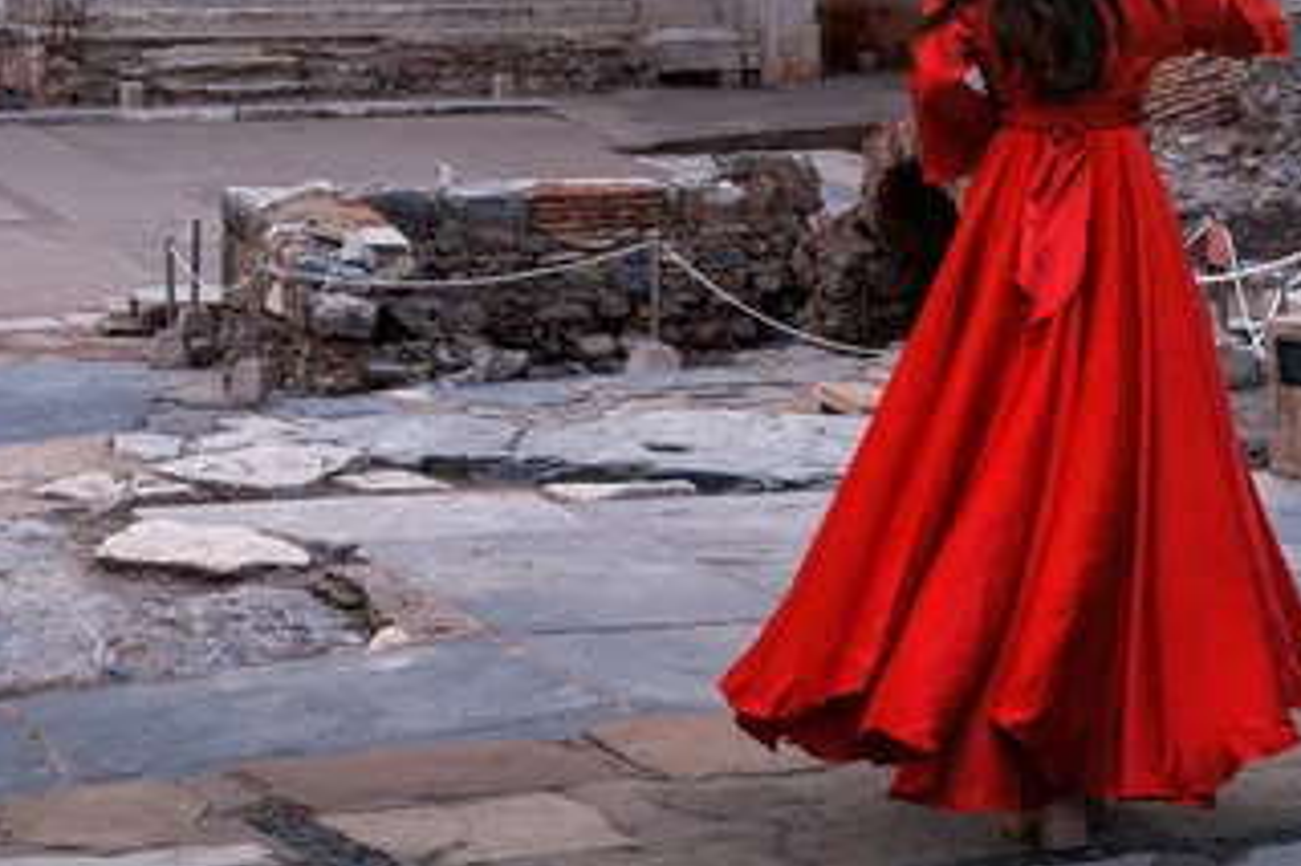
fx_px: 3612
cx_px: 256
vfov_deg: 12.9
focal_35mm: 100
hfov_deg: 20.2
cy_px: -441
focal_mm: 32
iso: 100
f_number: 8
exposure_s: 1
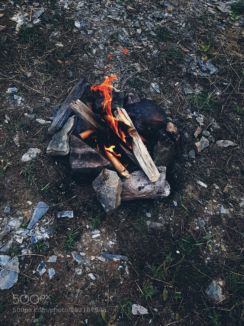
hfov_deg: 53.1
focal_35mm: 26
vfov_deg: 67.3
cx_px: 122
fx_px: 244
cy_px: 163
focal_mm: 4.2
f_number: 1.7
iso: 50
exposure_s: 1/1000
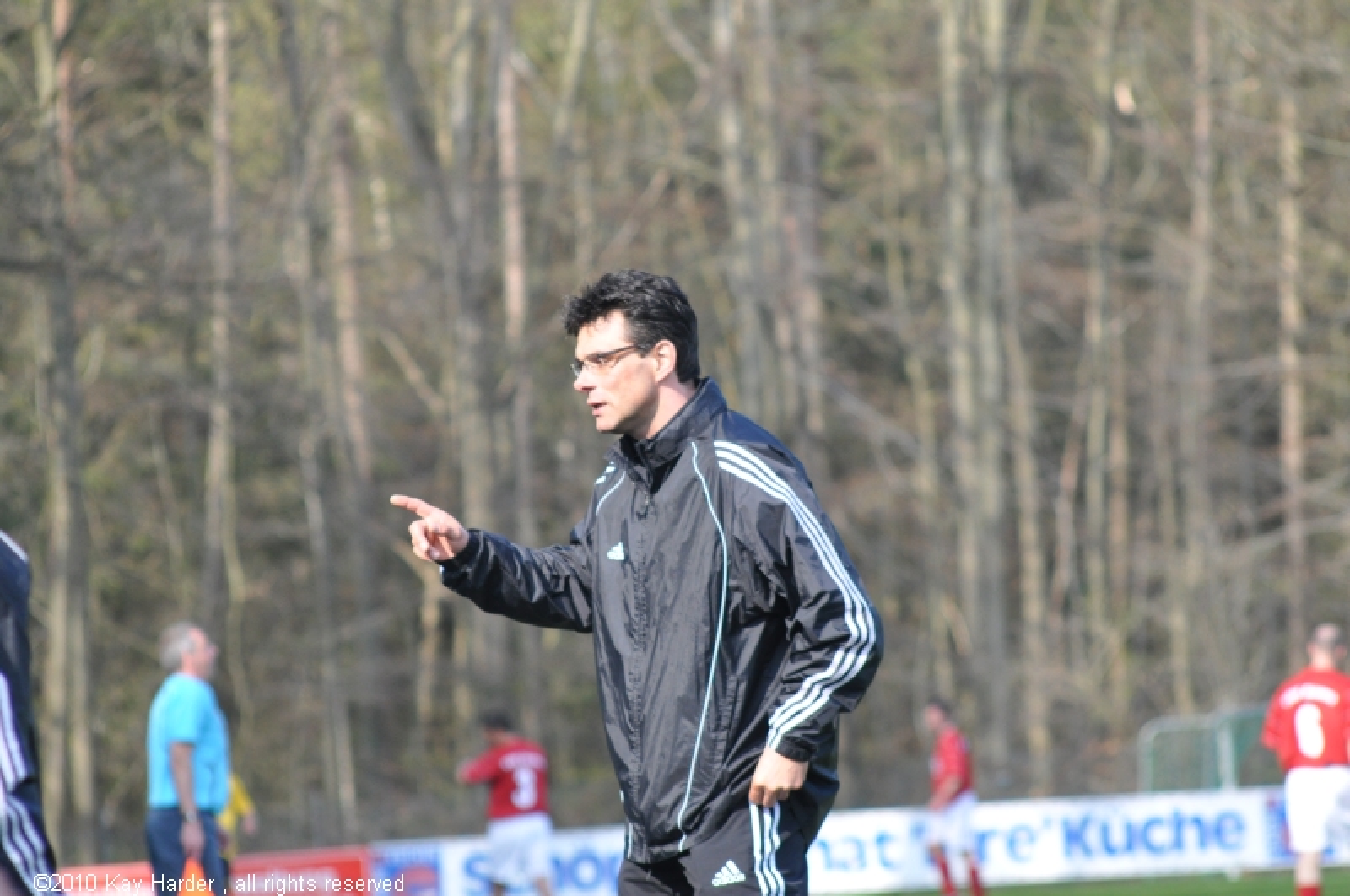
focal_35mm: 255
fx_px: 9549
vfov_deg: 5.4
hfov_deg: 8.1
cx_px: 675
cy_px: 448
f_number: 6.3
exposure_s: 1/1000
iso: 800
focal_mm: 170
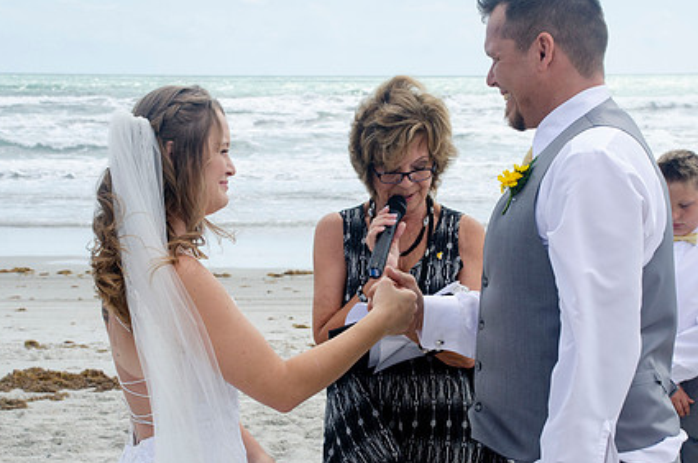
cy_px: 235
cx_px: 399
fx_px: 1742
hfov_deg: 22.6
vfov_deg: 15.1
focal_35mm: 90
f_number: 11
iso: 100
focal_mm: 44
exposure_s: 1/250
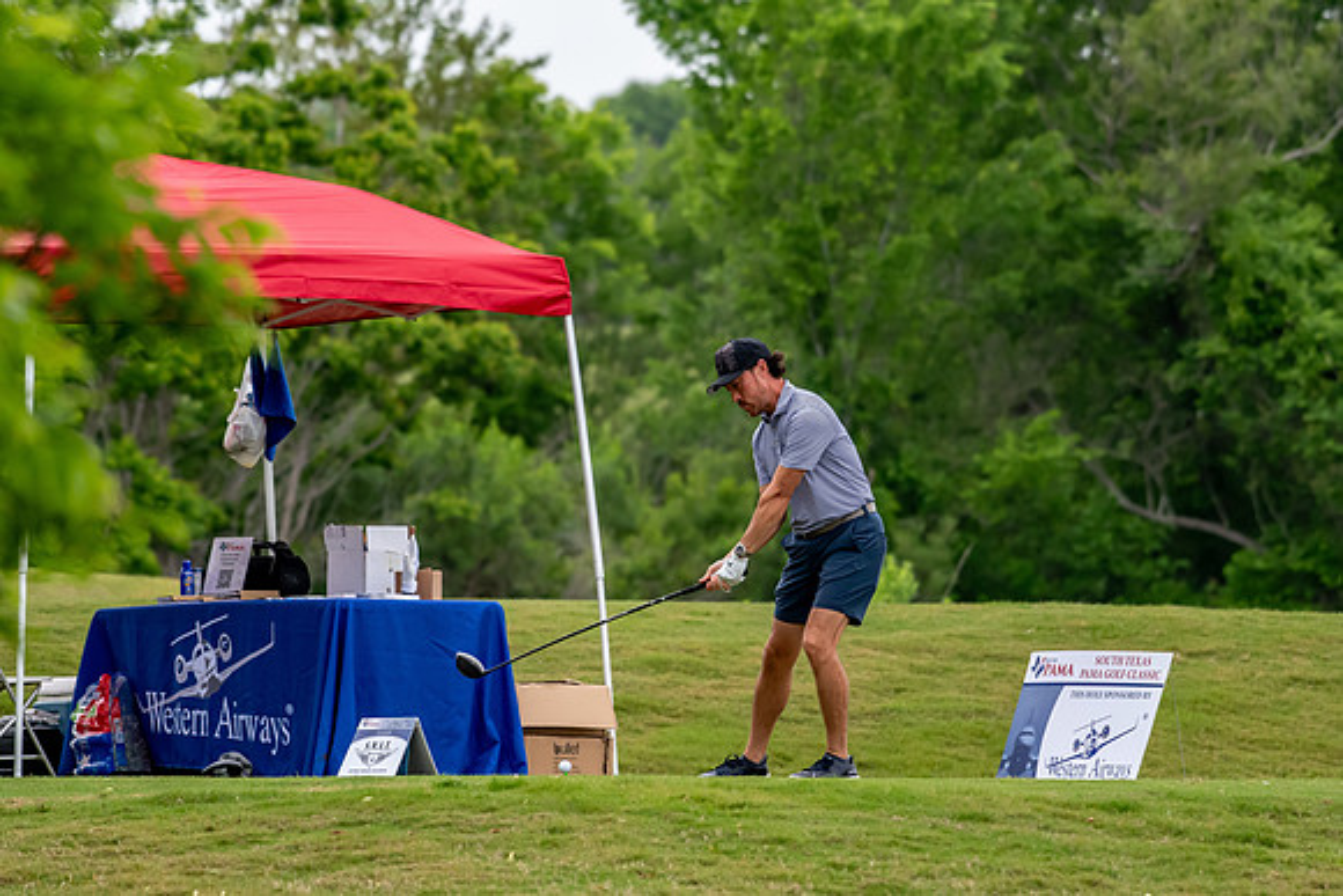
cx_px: 672
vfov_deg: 3.2
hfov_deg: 4.7
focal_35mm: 435
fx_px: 16231
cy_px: 448
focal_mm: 290
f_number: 5.6
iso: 1400
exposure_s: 1/2000
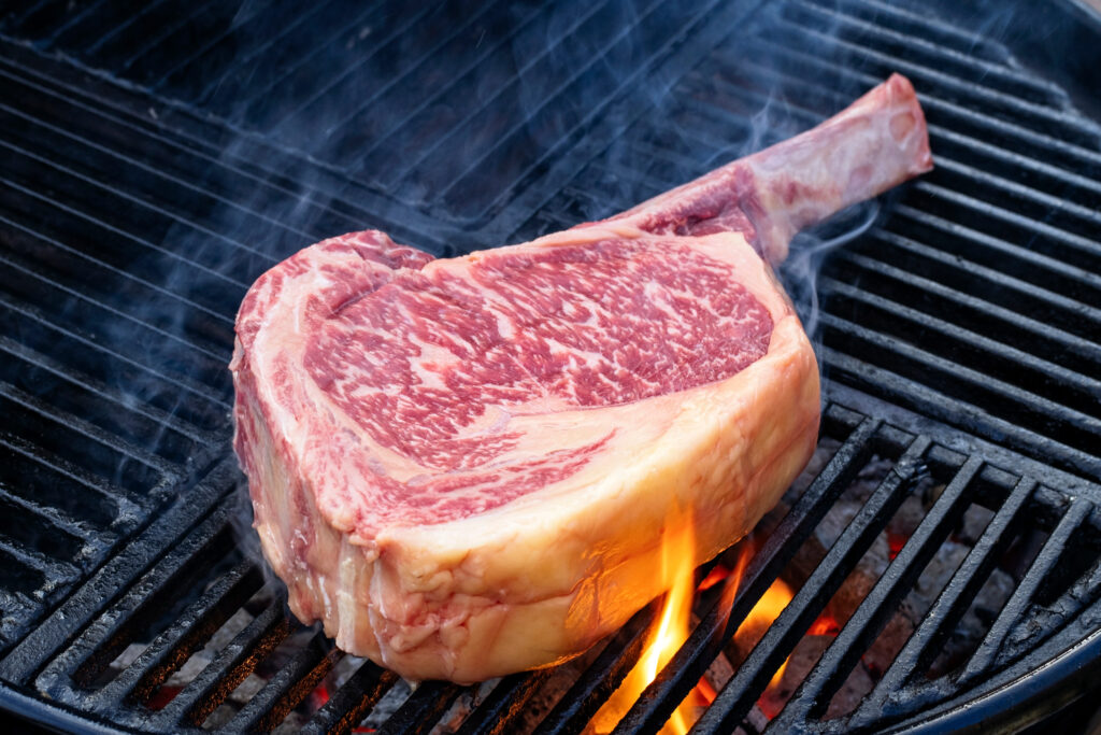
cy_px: 368
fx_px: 2355
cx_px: 550
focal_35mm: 77
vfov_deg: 17.7
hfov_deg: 26.3
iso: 800
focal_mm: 50
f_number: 7.1
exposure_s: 1/125
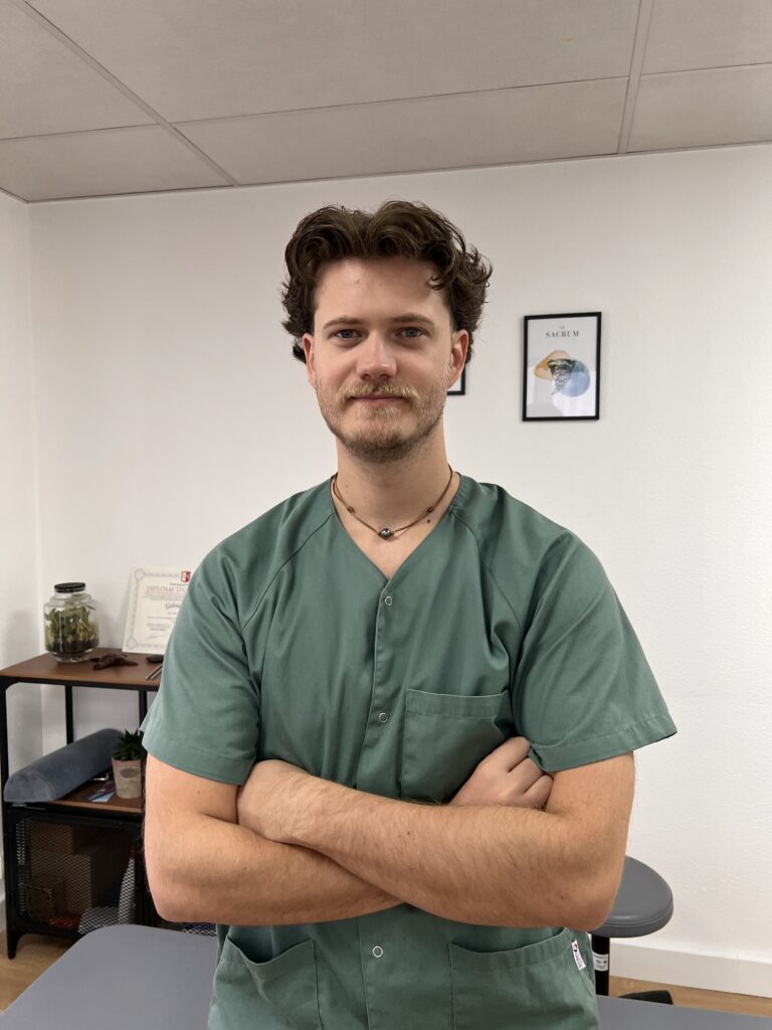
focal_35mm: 26
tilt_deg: -4.3
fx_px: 773
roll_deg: +0.9
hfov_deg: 53.1
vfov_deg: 67.3
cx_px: 386
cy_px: 515
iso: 80
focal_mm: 5.7
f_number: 1.5
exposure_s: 1/100
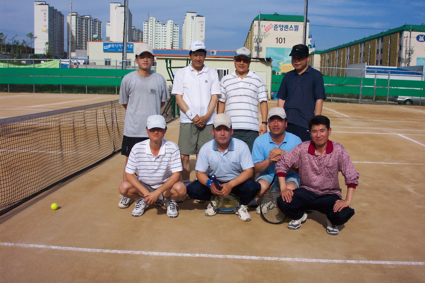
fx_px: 413
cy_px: 142
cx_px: 212
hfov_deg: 54.4
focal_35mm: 35
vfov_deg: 37.9
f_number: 9.5
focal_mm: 7.5
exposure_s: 1/350
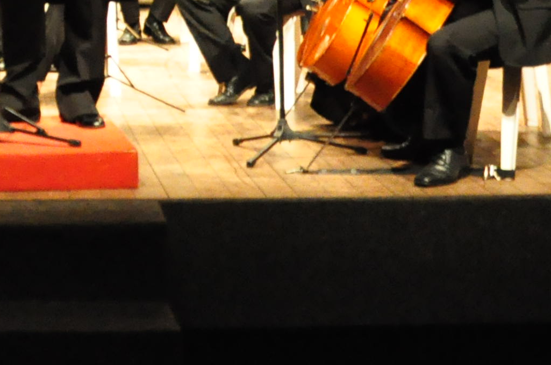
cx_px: -94
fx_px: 1727
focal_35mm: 113
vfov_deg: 11.1
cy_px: -344
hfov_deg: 17.4
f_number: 3.5
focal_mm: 18
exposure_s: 1/80
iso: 3200
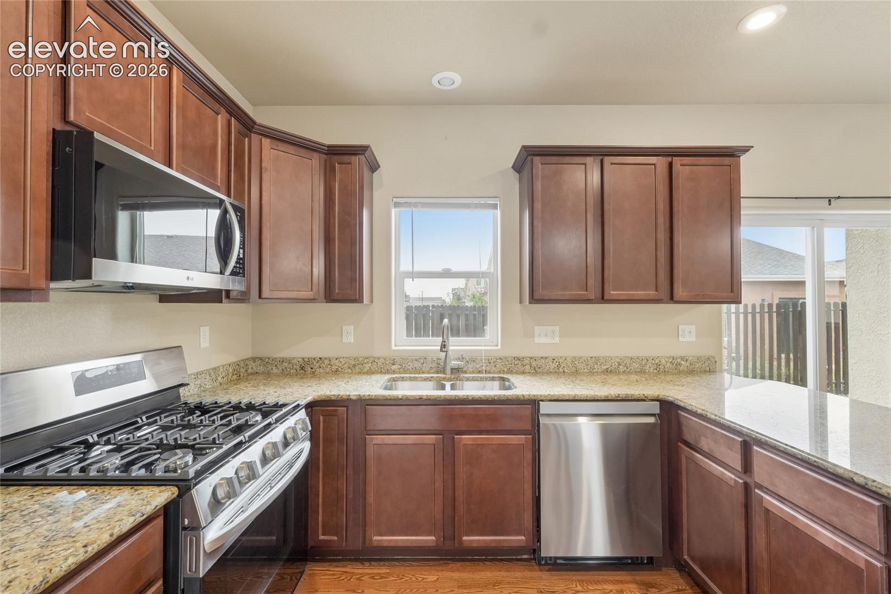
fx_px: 371
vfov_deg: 77.3
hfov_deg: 100.4
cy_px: 297
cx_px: 446
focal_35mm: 15
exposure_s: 1/6
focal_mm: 10
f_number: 8
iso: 800
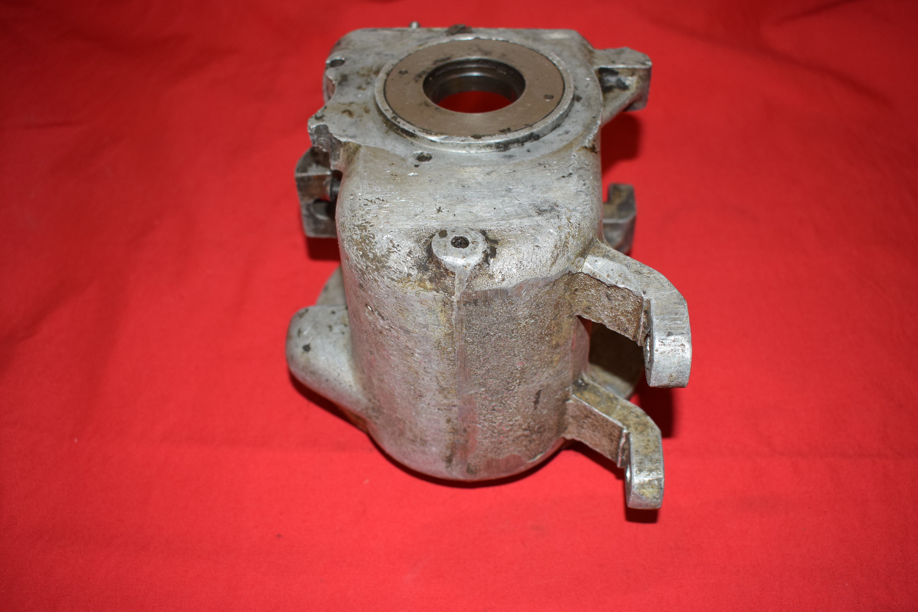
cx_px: 463
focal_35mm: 39
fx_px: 982
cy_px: 312
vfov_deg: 34.6
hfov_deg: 50.1
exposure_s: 1/160
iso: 640
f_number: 5
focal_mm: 25
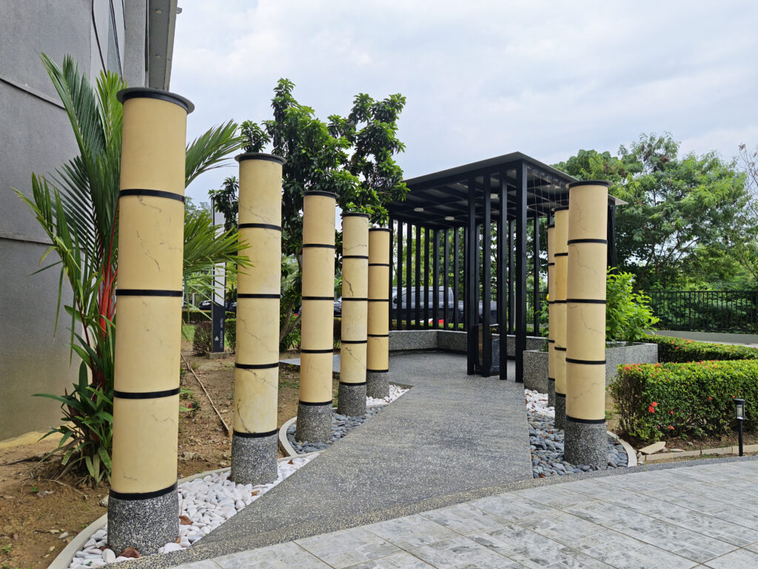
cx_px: 379
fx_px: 504
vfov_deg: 58.9
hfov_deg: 73.9
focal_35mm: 23
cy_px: 284
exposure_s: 1/410
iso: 50
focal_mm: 6.55
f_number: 1.6
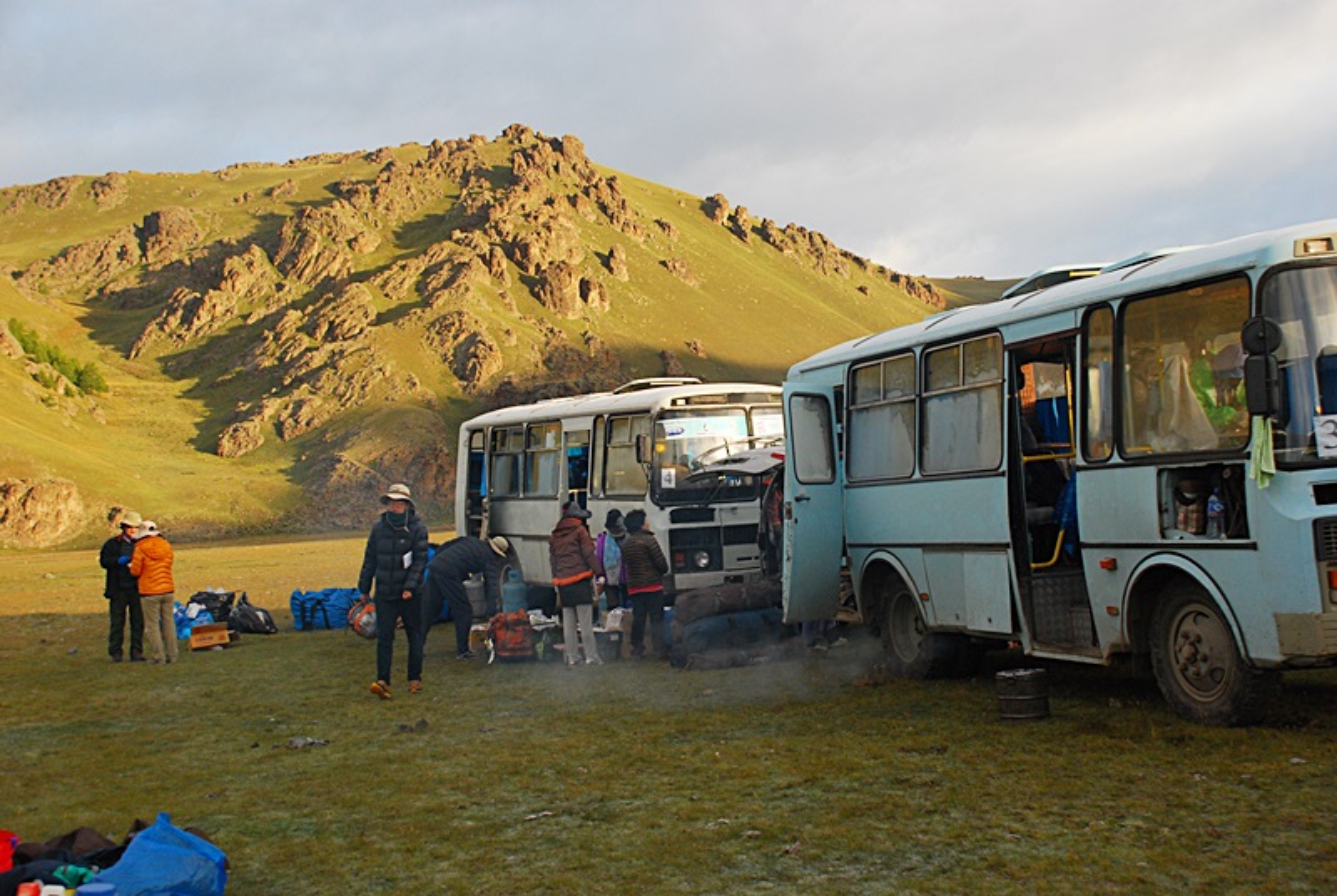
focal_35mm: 42
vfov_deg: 32.0
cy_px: 448
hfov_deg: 46.3
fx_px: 1562
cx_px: 668
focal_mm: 28
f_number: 5.6
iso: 400
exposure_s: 1/320
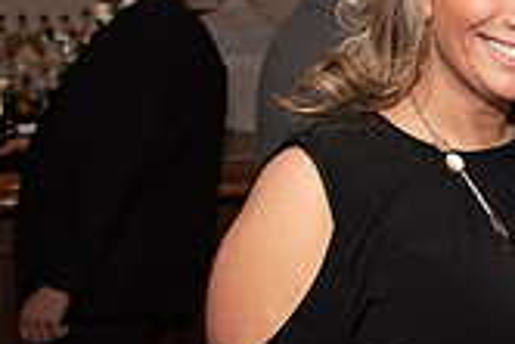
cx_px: 745
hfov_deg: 21.0
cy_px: 144
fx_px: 1203
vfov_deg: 16.3
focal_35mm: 84
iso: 800
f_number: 4
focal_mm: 24
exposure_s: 1/200
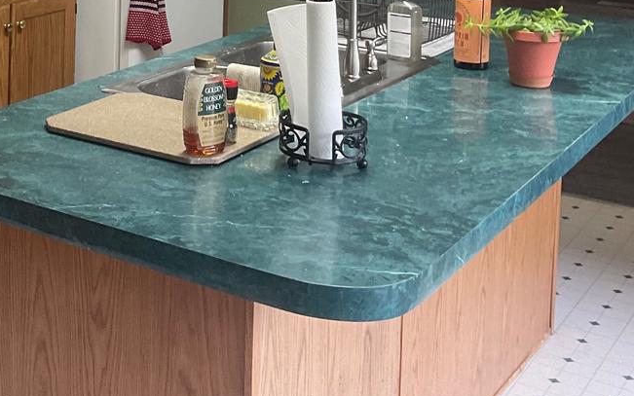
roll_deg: -0.6
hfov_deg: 28.1
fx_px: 1175
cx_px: -20
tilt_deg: -6.1
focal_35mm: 68
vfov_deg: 18.2
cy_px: -77
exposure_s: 1/60
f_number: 1.8
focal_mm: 3
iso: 80
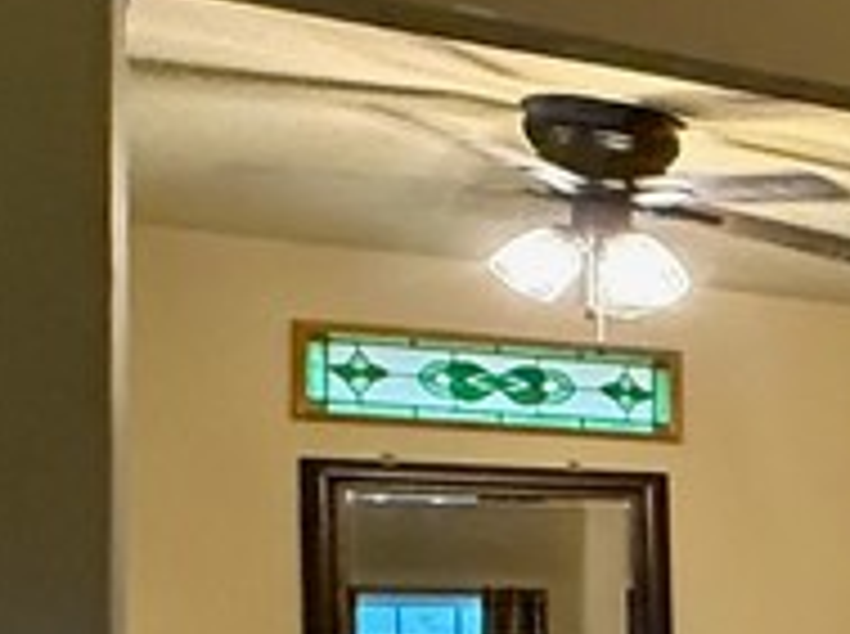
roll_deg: +0.4
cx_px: 2204
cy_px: 652
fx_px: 1863
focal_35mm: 76
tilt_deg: +1.6
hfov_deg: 13.8
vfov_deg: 18.7
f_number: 2.2
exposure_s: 1/60
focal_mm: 2.22
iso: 800
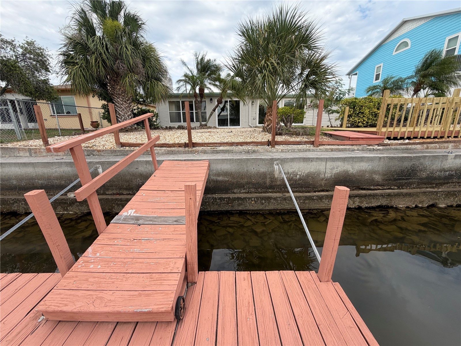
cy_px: 173
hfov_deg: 102.1
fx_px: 186
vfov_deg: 85.7
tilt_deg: -14.4
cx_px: 230
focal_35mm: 14
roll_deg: +1.6
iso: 50
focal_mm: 2.22
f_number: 2.2
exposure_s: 1/502
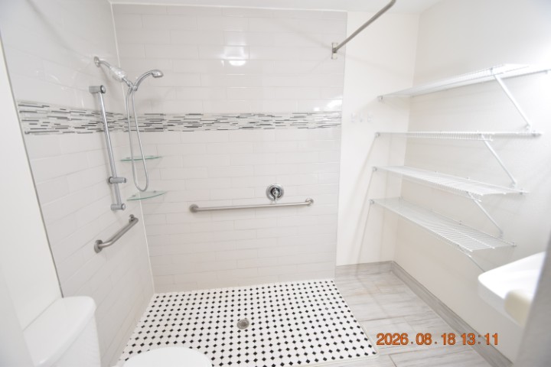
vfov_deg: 77.3
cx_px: 276
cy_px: 184
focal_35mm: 15
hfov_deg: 100.4
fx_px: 230
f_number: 3.5
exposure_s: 1/60
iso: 800
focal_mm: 10
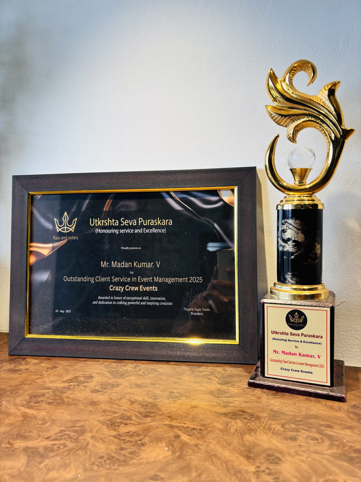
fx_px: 362
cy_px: 241
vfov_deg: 67.3
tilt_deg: -3.5
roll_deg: +0.0
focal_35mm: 26
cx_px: 180
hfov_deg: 53.1
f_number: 1.6
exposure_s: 1/100
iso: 32
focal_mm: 5.96
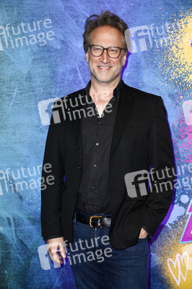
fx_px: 497
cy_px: 144
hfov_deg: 21.9
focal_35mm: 62
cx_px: 96
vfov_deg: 32.4
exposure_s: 1/250
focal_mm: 62
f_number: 5
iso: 1250
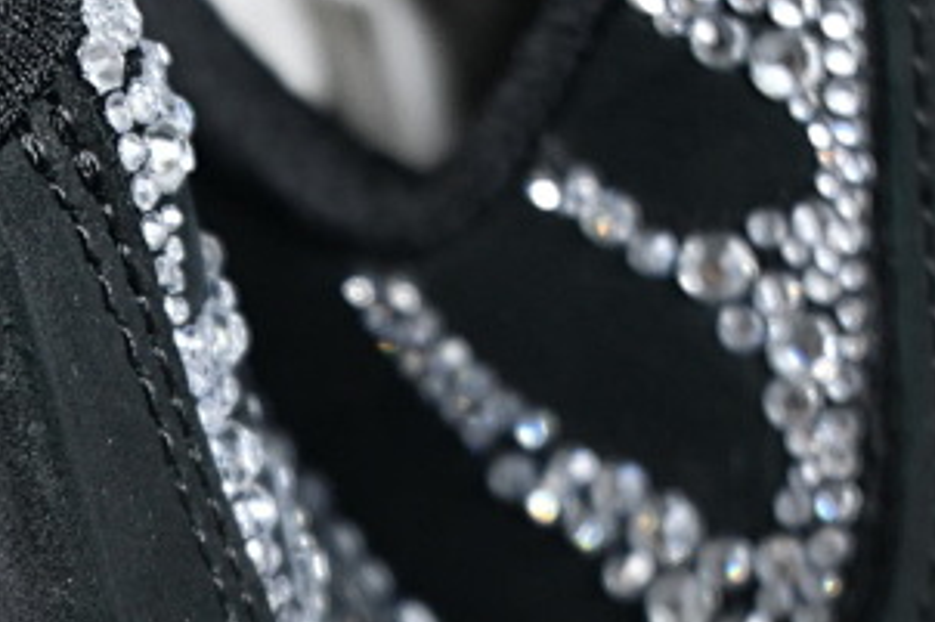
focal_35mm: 199
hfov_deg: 10.3
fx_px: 5165
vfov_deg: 6.8
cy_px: 754
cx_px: 46
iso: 1100
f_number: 6.3
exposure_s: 1/125
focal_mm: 50
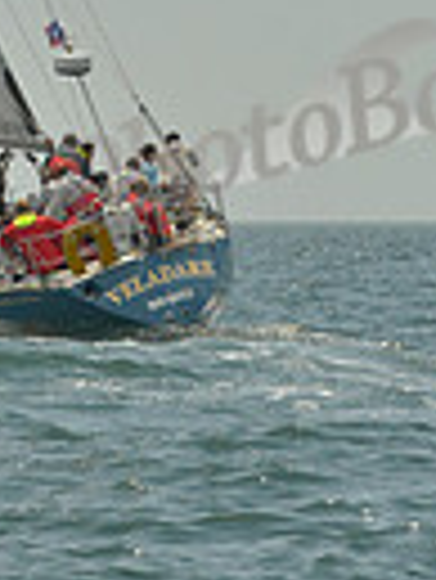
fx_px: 5650
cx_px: -173
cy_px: -513
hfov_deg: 4.4
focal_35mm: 337
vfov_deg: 5.8
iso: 560
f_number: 14
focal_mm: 78
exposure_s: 1/1250
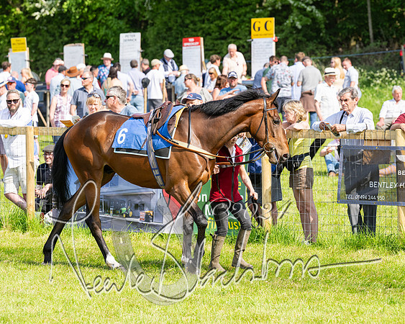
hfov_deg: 9.5
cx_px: 170
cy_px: 154
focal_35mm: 202
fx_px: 2426
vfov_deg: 7.6
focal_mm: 155
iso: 200
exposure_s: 1/800
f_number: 5
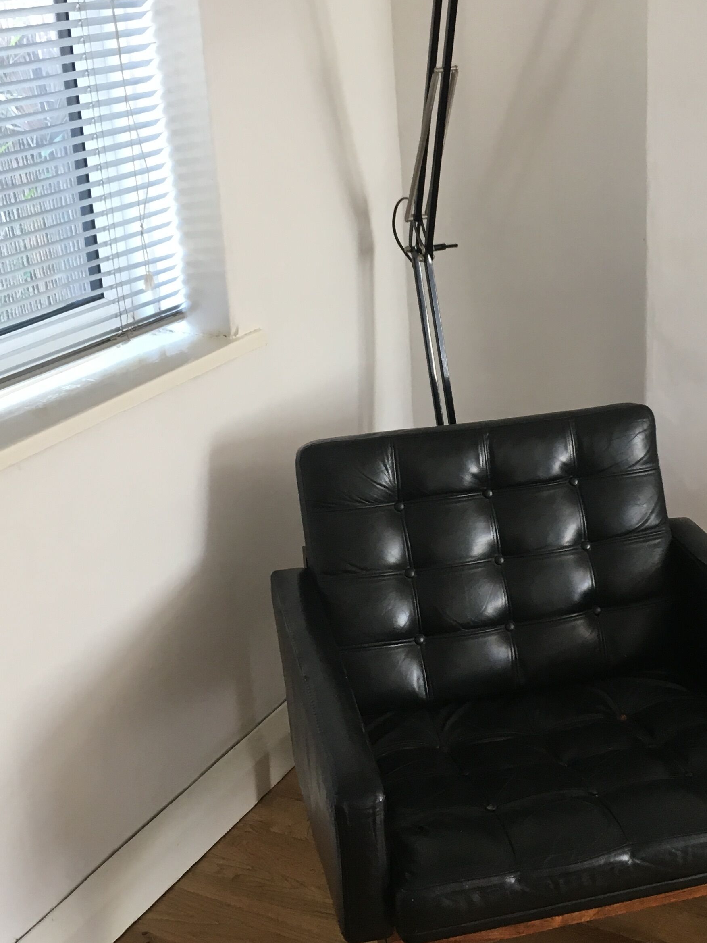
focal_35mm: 50
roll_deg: +1.1
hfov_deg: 28.9
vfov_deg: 38.1
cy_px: 404
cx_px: 487
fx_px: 1362
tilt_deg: -19.2
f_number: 2.2
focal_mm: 4.15
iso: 80
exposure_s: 1/33
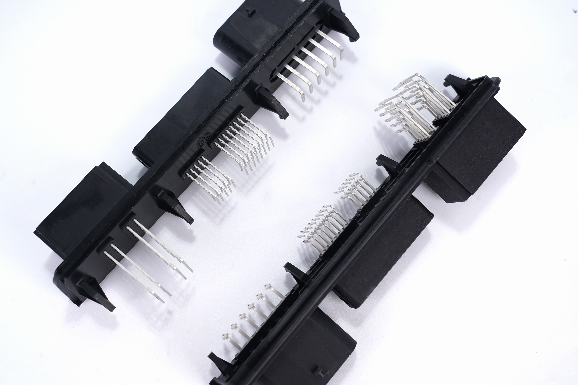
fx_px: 835
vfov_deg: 26.0
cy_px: 192
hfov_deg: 38.2
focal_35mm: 52
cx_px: 289
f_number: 10
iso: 125
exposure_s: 1/125
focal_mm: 52
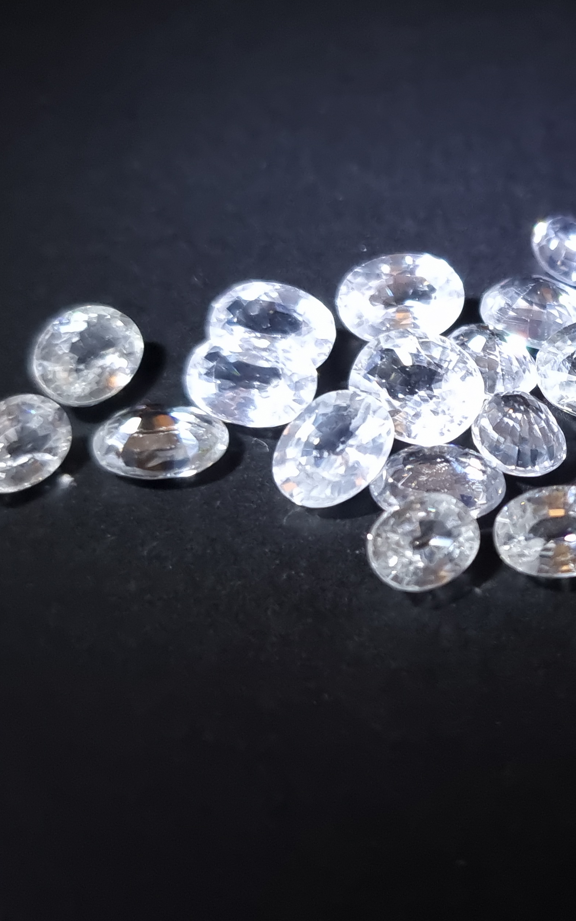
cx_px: 546
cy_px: 422
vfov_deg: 45.2
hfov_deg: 27.8
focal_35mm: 44
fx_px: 1105
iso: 500
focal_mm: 5.4
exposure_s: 1/50
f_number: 1.8
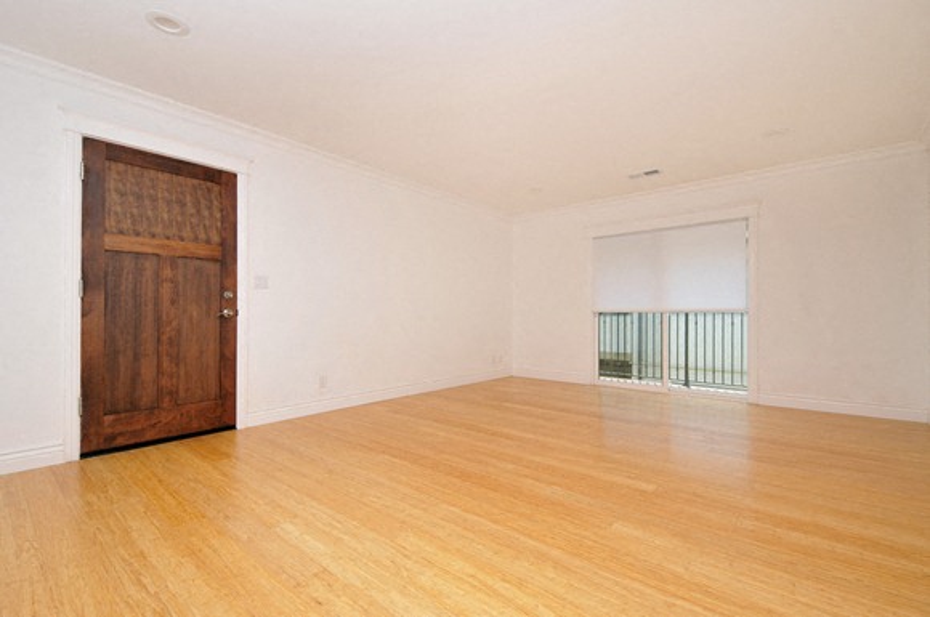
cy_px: 308
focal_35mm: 15
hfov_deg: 100.5
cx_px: 465
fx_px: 387
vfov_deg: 77.2
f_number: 8
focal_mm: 10
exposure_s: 1/160
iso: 400
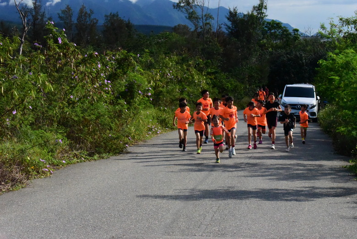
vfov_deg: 14.4
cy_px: 120
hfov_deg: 21.4
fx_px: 943
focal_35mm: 95
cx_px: 178
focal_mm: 95
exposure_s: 1/4000
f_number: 25
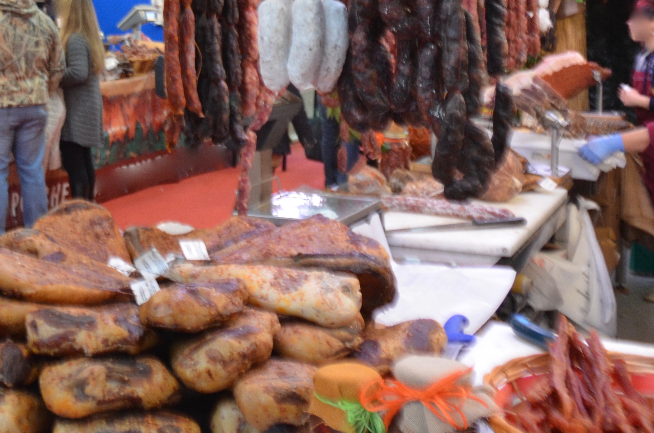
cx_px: 149
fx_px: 1015
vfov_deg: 23.1
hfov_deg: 34.8
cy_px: 4
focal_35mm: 56
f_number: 3.5
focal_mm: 18
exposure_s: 1/30
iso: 800
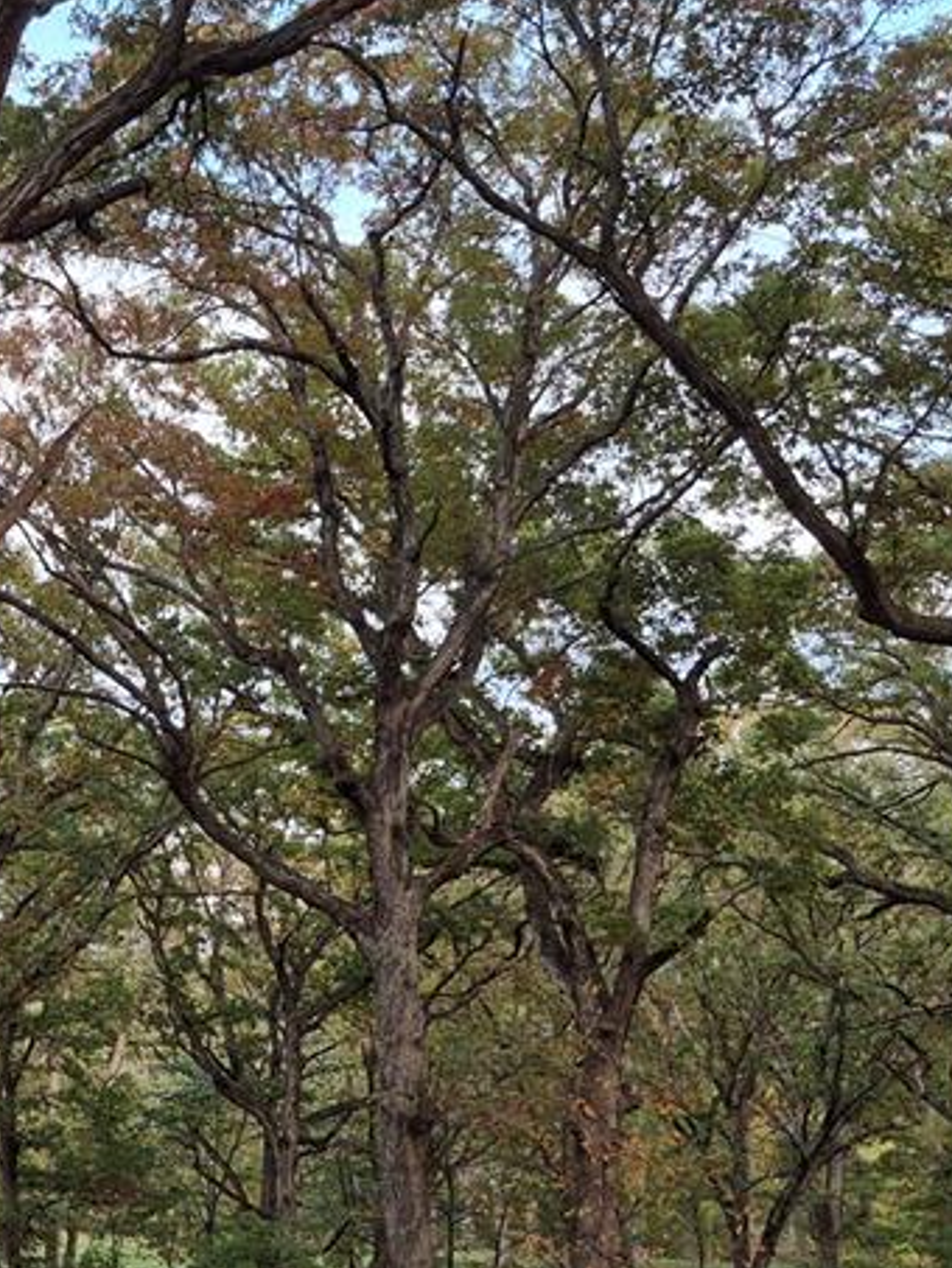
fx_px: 1906
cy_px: 787
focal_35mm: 52
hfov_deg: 26.0
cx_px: -87
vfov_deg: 36.6
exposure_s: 1/180
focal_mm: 5.4
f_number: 1.8
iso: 64
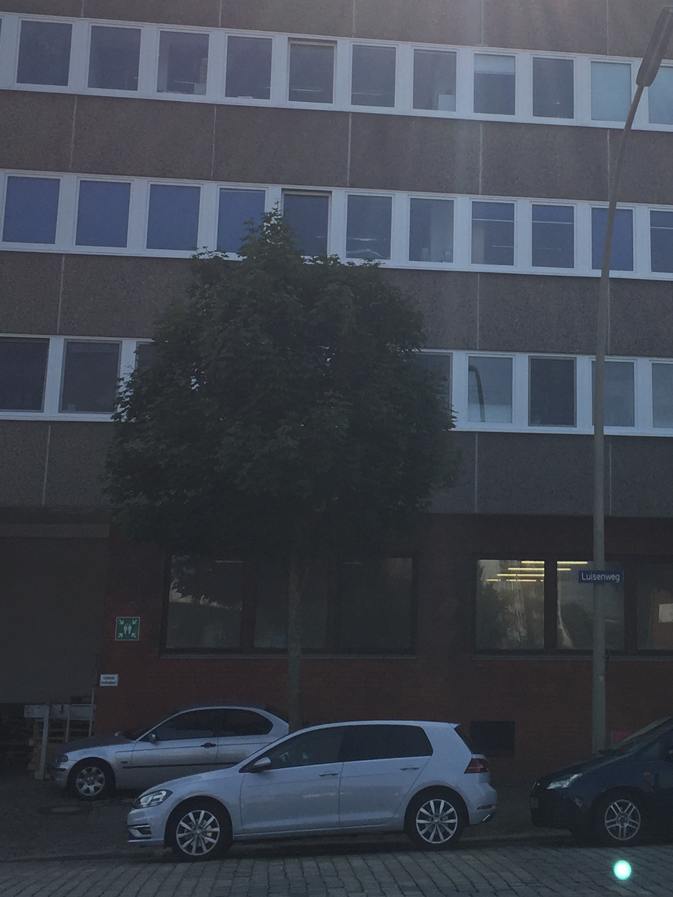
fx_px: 1529
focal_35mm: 59
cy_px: 305
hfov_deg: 24.4
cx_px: 552
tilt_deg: +15.9
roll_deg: -1.2
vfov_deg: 32.5
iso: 32
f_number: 2.2
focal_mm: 4.15
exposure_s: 1/1980
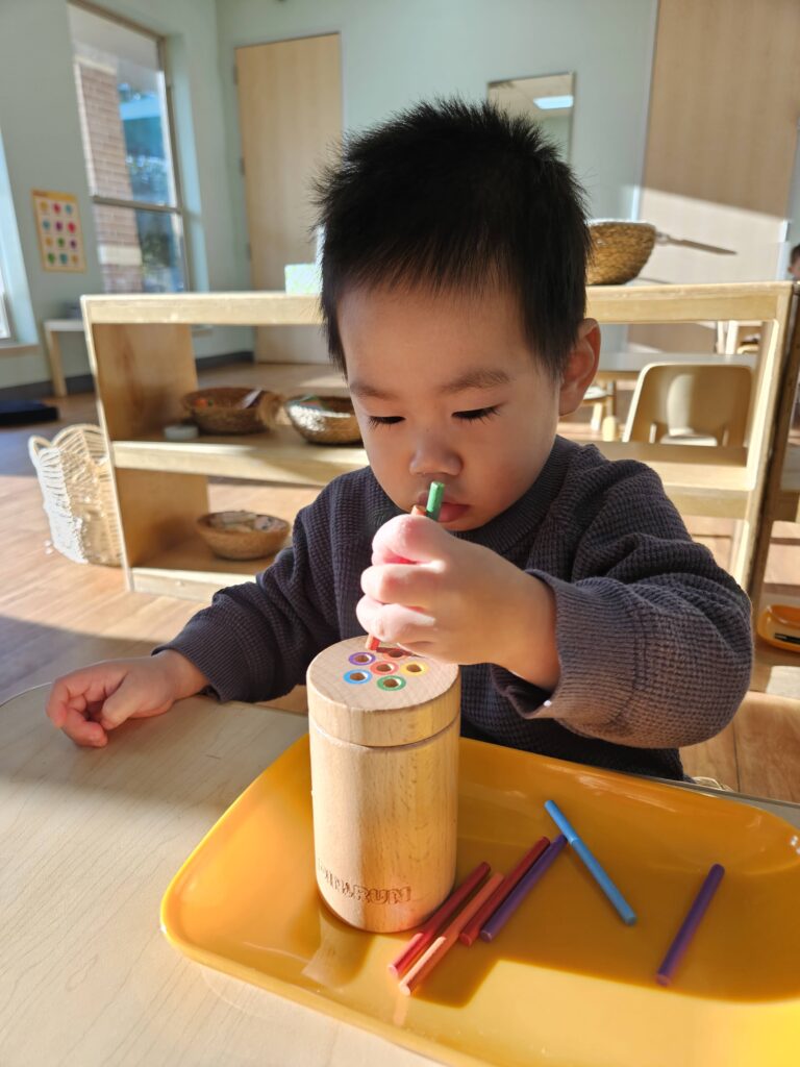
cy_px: 534
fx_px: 709
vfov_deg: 73.9
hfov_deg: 58.9
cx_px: 400
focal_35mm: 23
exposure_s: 1/120
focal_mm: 5.4
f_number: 1.8
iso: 40
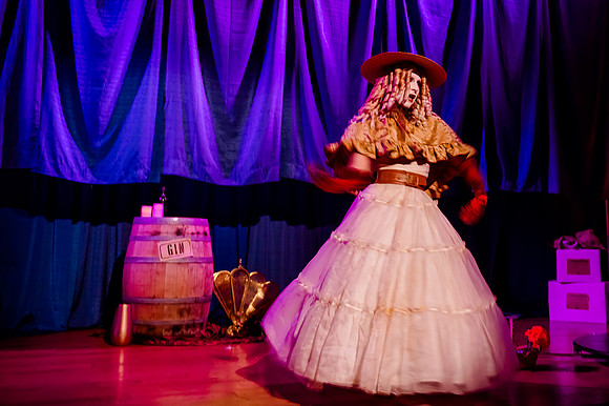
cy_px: 158
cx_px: 373
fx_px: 703
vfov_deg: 32.0
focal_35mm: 42
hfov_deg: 46.5
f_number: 2.8
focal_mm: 34
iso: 2500
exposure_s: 1/15
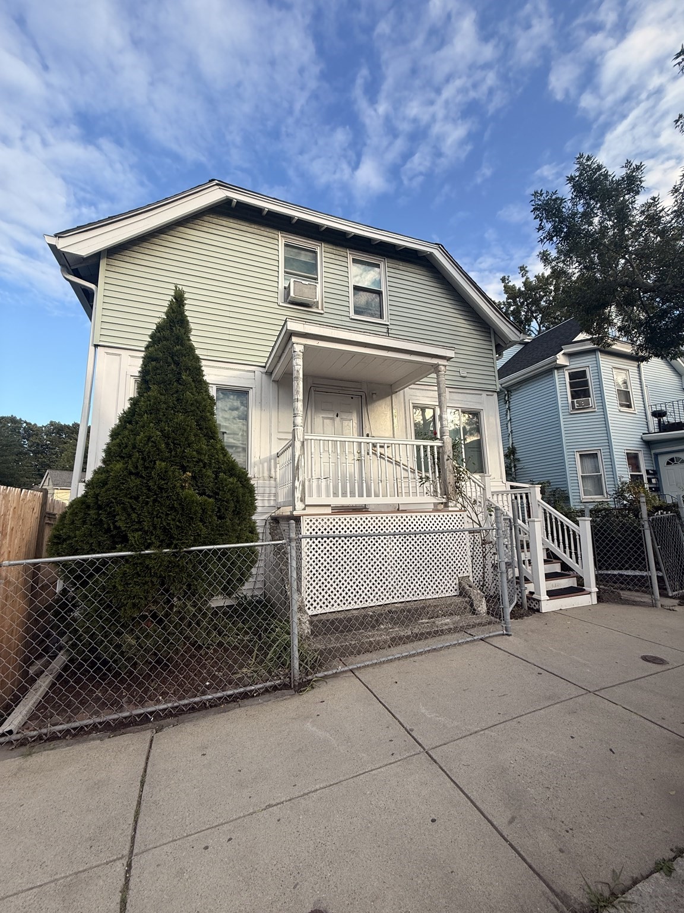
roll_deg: +1.5
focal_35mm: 14
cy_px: 456
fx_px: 369
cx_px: 342
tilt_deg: +11.2
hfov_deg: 85.7
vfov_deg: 102.1
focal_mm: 2.22
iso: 50
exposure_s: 1/726
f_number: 2.2
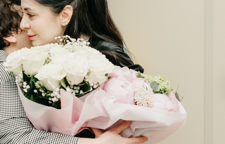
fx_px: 600
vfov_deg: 13.8
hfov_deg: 20.6
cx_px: 3
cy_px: 78
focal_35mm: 97
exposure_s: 1/160
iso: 250
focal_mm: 31
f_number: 4.5
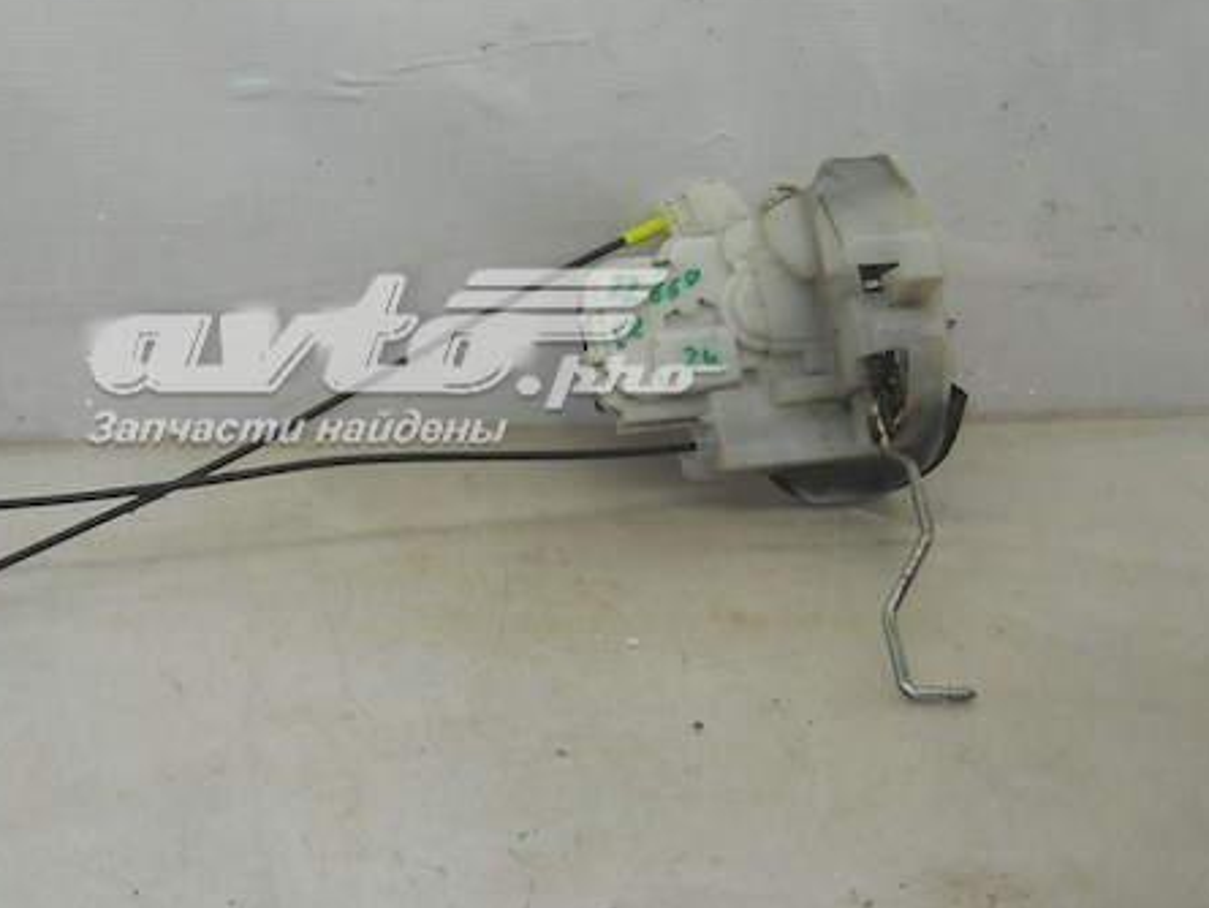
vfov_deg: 24.8
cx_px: 399
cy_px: 351
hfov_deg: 32.4
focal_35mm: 59
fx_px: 2061
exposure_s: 1/60
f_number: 3.1
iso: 80
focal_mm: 6.72
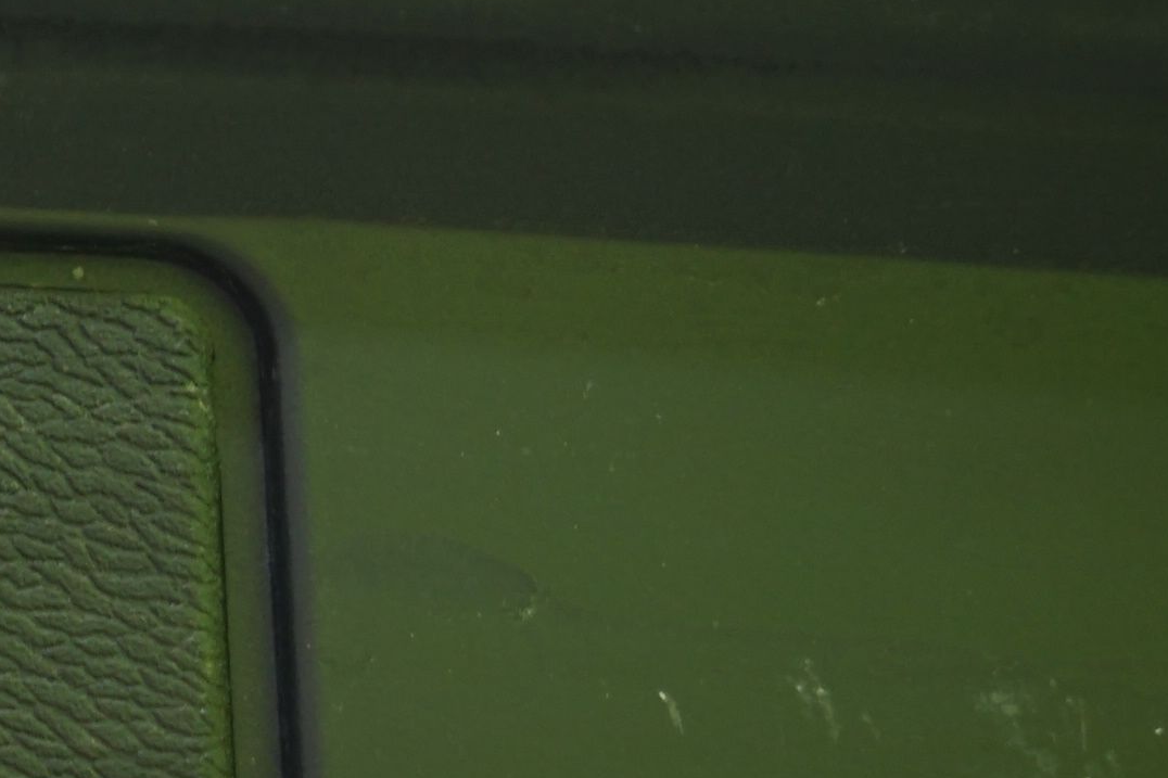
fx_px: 4509
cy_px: 754
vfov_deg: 9.8
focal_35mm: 139
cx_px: -956
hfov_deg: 13.3
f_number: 4.5
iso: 800
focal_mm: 38
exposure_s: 1/25
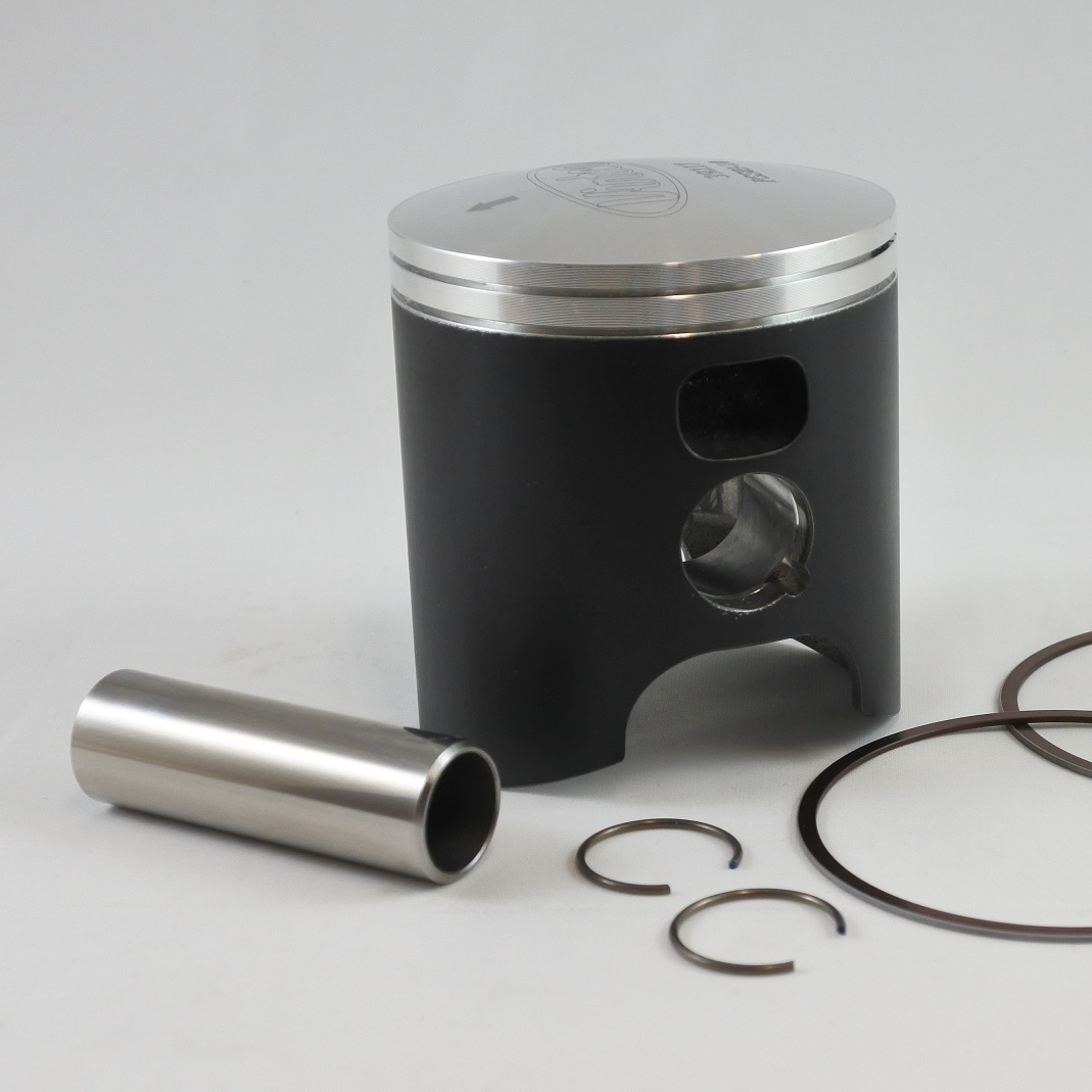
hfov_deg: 29.6
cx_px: 798
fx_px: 2034
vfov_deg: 30.0
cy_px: 552
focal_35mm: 57
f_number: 4.5
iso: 400
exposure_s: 1/160
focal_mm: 16.5
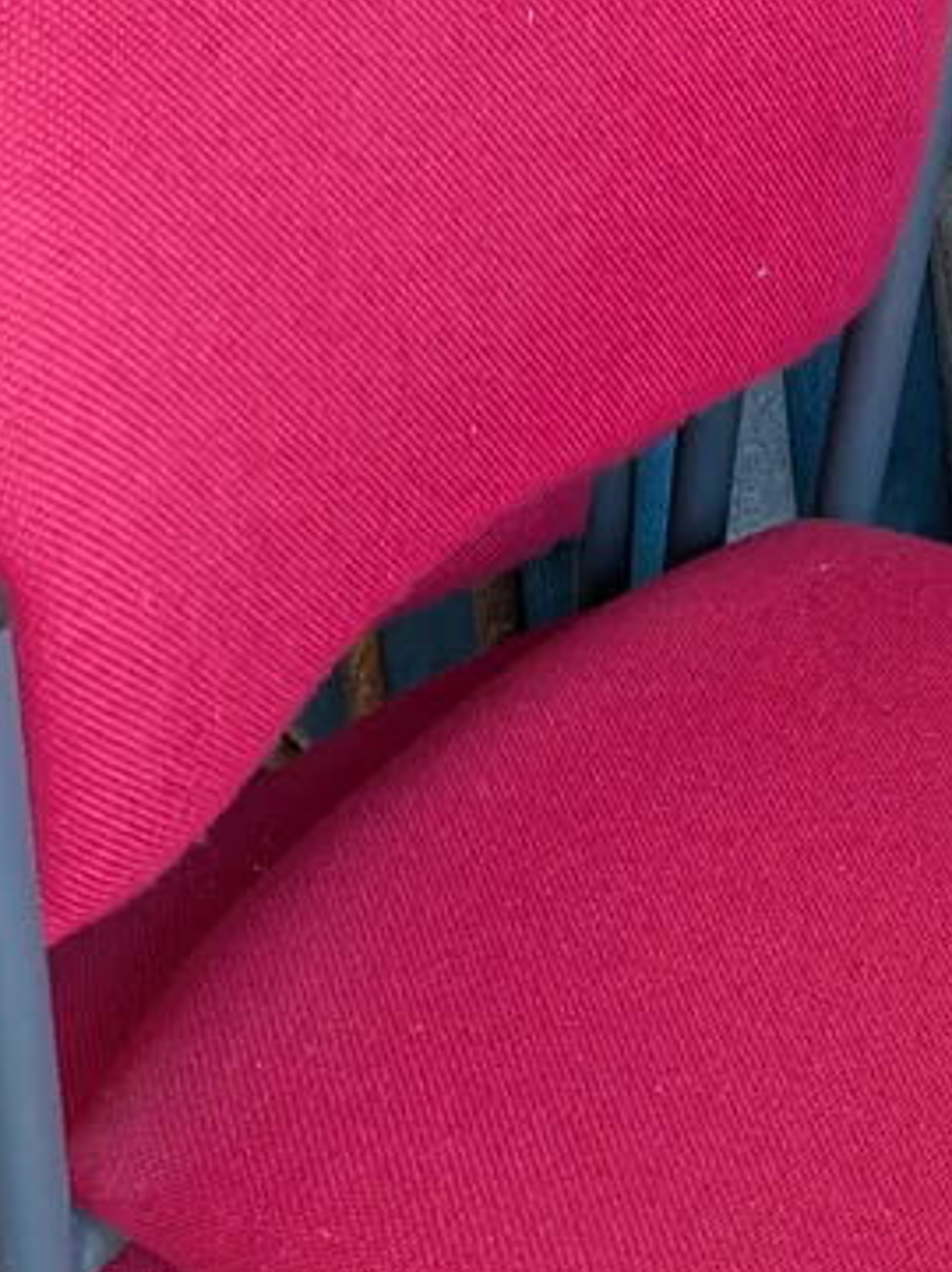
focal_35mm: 71
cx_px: 614
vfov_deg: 26.6
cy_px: 1115
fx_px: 2608
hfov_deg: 20.6
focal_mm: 4.53
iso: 452
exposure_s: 1/100
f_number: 1.7
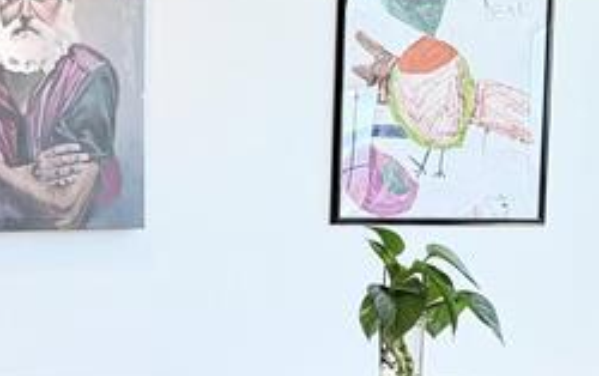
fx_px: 1700
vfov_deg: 12.6
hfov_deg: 17.3
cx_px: -386
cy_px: 309
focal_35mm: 104
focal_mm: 6.76
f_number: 1.78
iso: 80
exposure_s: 1/176
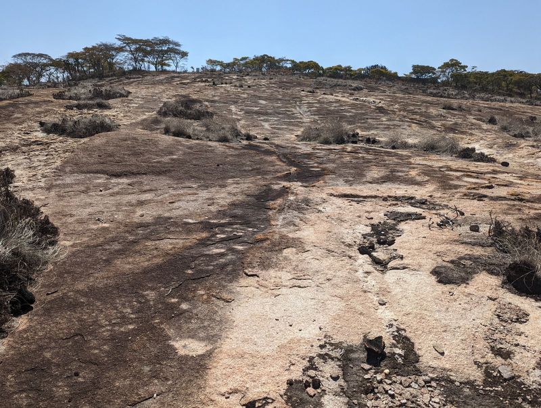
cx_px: 270
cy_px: 204
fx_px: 376
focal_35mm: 24
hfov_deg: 71.5
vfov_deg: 57.0
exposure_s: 1/2513
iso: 46
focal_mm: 6.81
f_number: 1.85
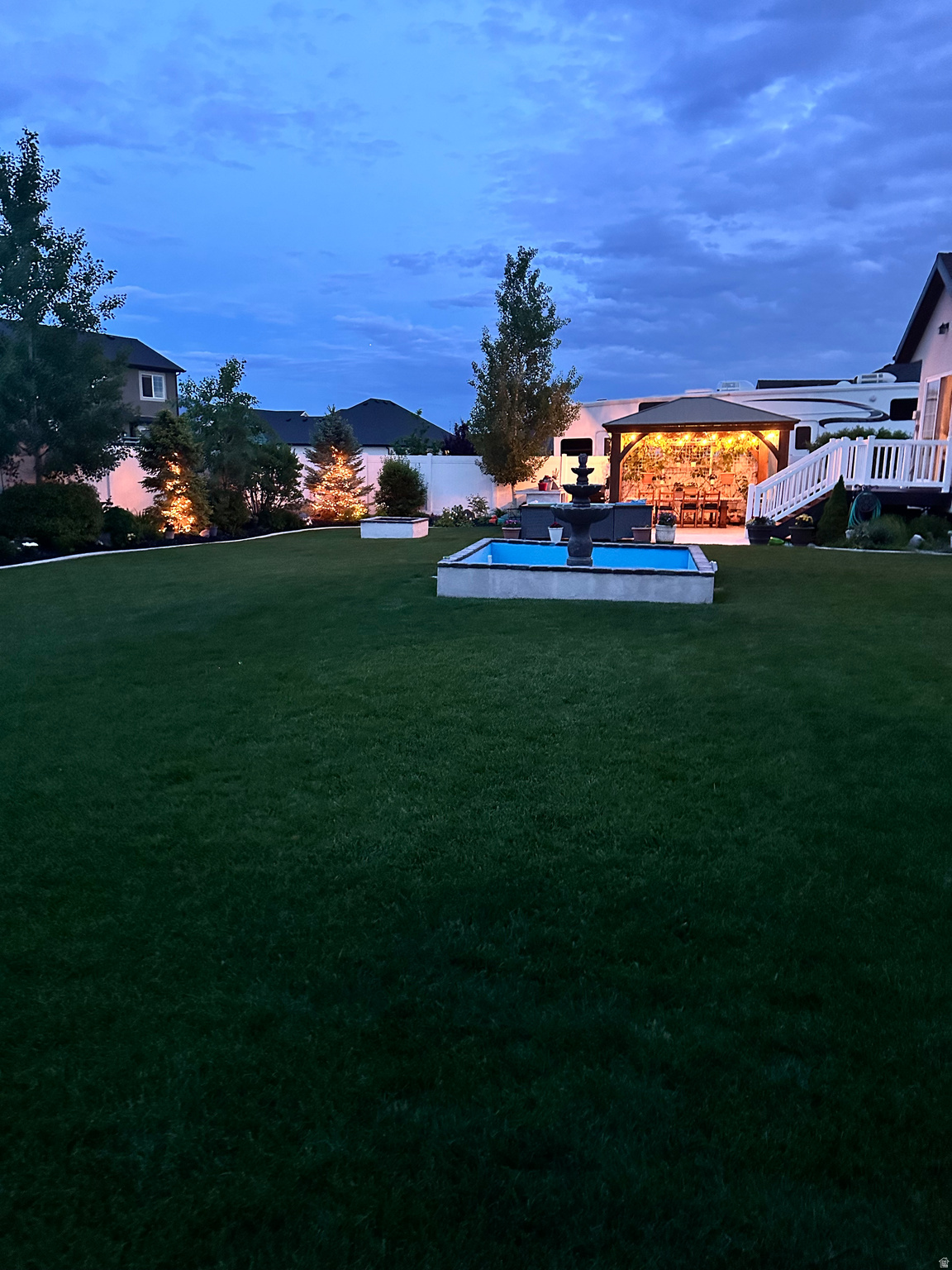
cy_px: 635
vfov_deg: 71.6
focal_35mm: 24
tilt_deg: -11.1
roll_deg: -1.2
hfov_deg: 56.8
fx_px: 880
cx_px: 476
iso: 1000
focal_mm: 6.86
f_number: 1.78
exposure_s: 1/30
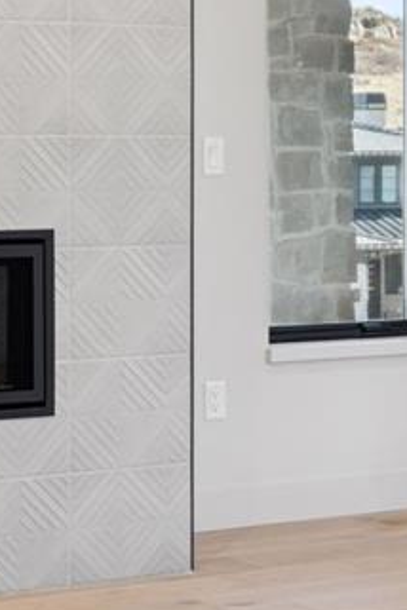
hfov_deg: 11.8
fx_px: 1967
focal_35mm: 116
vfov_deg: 17.4
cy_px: 72
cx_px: 65
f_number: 10
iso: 400
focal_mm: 31
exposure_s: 1/15
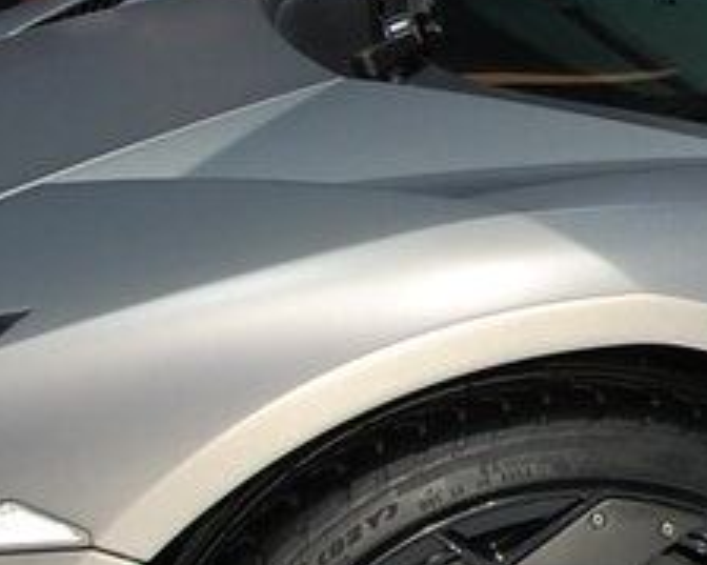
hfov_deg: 8.2
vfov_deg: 7.0
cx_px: 1610
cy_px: -35
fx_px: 4622
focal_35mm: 221
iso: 200
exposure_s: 1/125
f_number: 5.6
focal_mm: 22
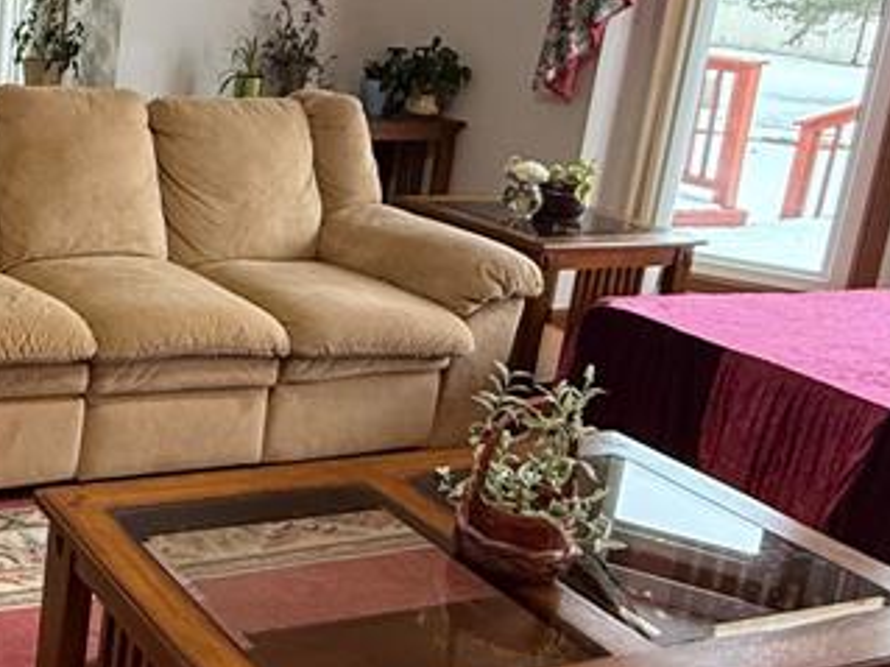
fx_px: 1157
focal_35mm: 45
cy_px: 159
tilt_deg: -11.3
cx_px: -109
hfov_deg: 35.4
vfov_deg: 31.5
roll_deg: -3.8
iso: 400
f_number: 2.2
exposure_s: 1/60
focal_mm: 2.22
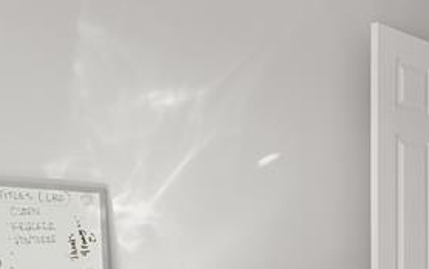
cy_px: 269
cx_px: 549
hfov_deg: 28.3
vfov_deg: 20.9
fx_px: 702
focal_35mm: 60
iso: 400
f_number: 8
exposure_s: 1/20
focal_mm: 16
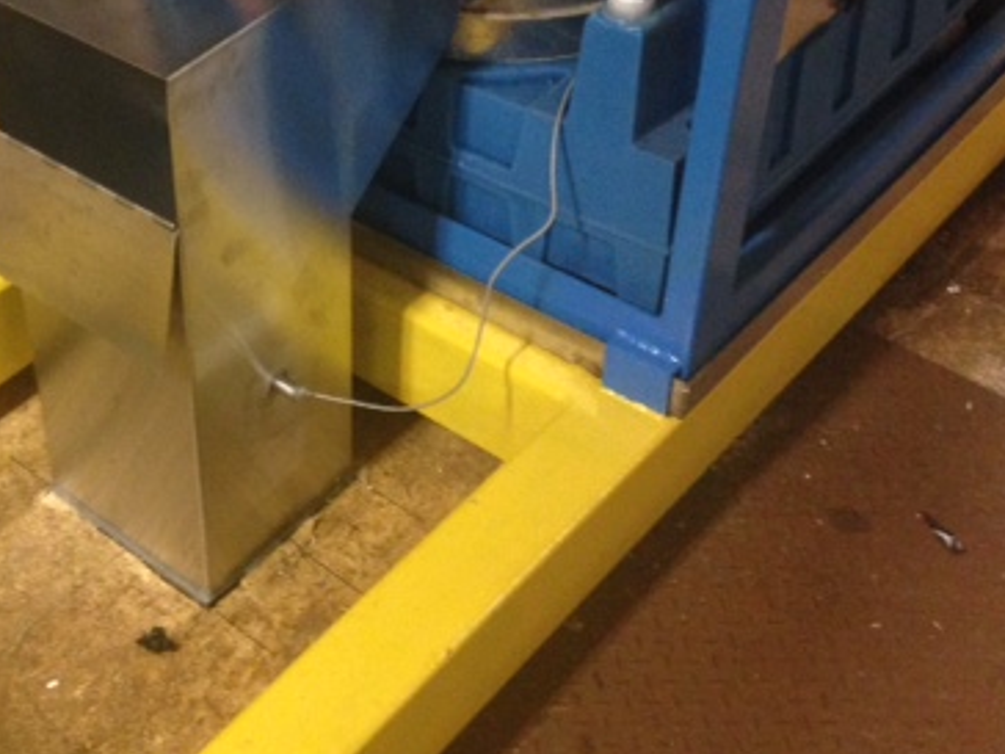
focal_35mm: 58
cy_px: 166
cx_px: 144
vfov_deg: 24.9
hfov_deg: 32.0
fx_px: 1684
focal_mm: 4.12
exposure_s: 1/20
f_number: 2.4
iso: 400
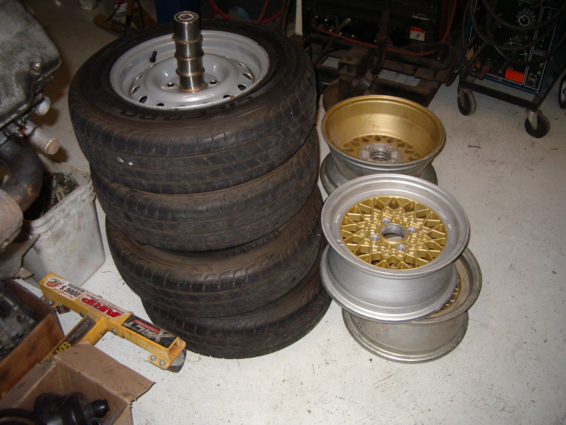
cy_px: 212
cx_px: 283
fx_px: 621
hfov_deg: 49.0
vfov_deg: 37.7
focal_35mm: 38
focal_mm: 5.8
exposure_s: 1/60
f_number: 2.6
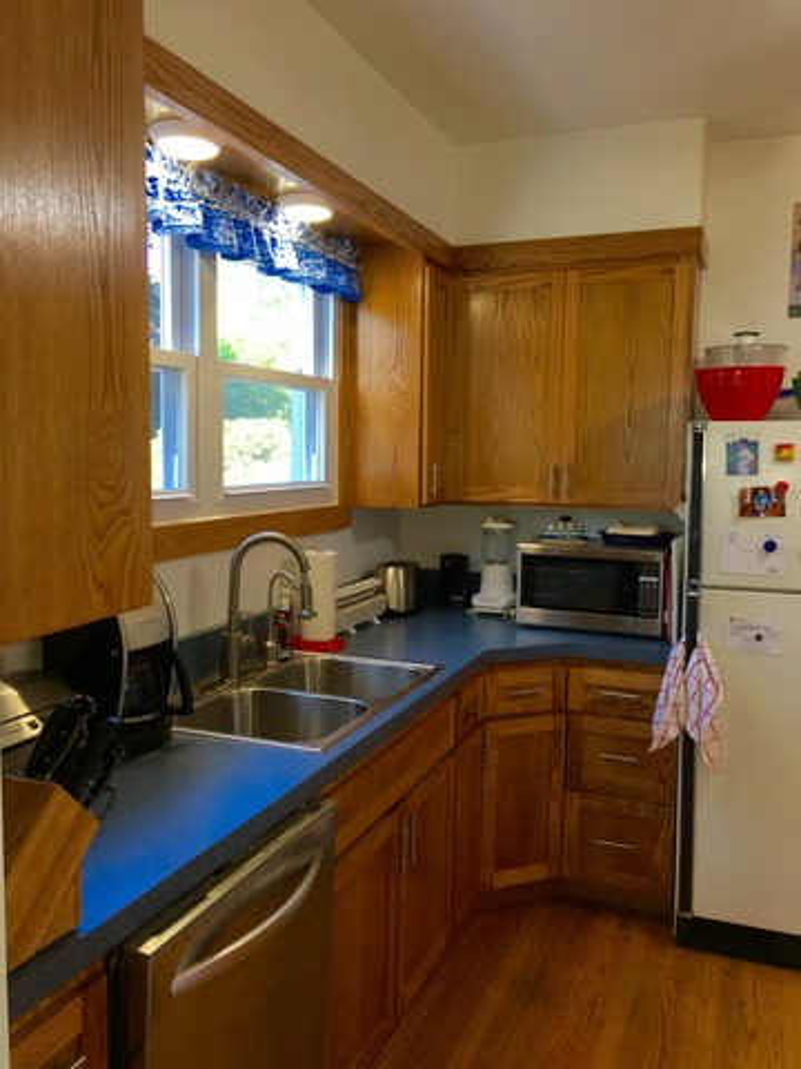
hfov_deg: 48.2
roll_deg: -1.2
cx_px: 400
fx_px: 895
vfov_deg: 61.7
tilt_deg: -4.8
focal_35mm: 29
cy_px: 534
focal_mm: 4.15
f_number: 2.2
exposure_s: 1/30
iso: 25
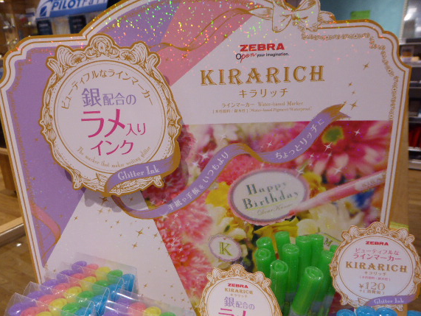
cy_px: 176
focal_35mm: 28
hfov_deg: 63.4
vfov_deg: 49.7
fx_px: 341
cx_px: 197
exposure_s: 1/60
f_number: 3.3
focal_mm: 4.3
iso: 160
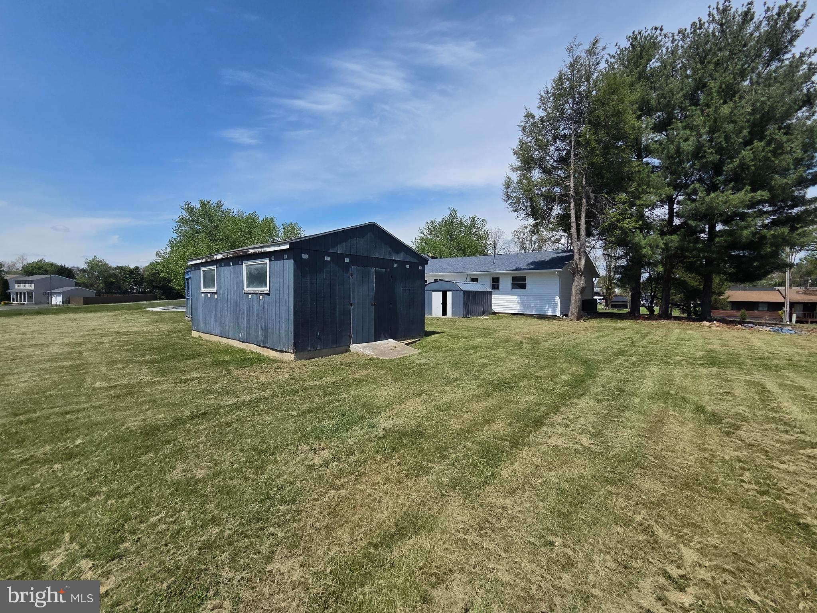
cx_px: 408
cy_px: 306
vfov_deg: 89.9
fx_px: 307
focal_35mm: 13
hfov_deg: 106.2
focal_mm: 2.2
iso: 50
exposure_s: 1/2805
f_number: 2.2
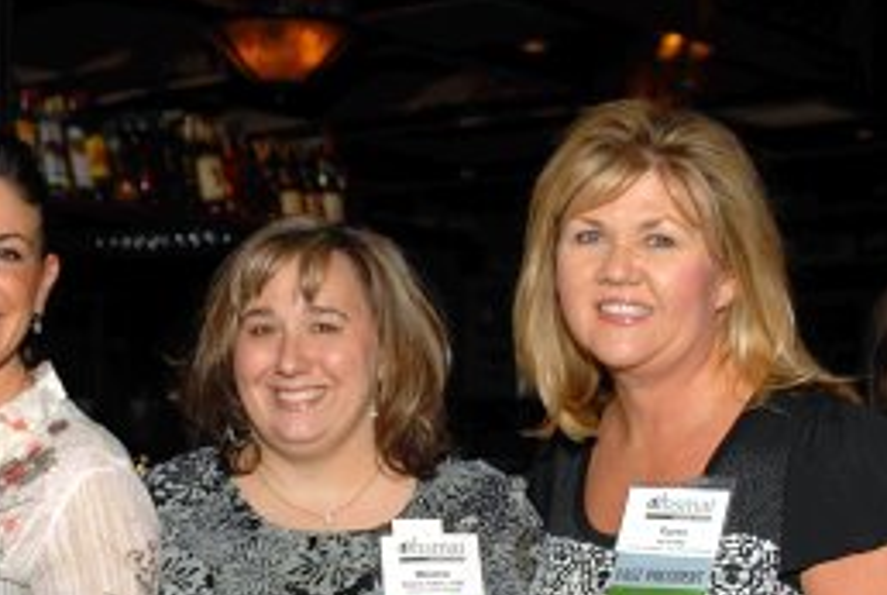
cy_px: 440
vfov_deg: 20.8
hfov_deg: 30.7
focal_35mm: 65
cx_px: 296
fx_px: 1604
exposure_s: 1/250
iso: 100
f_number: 5.6
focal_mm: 28
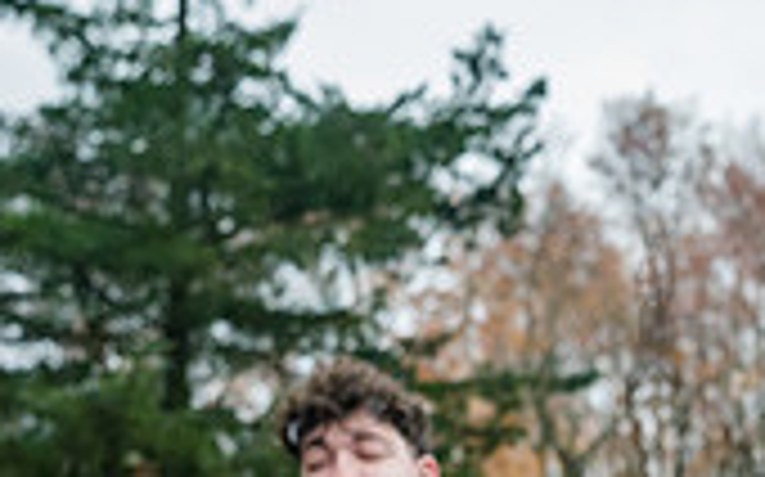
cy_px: 742
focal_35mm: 132
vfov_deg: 9.6
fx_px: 2750
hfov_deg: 15.7
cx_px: 648
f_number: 4
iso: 4000
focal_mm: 38
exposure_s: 1/640
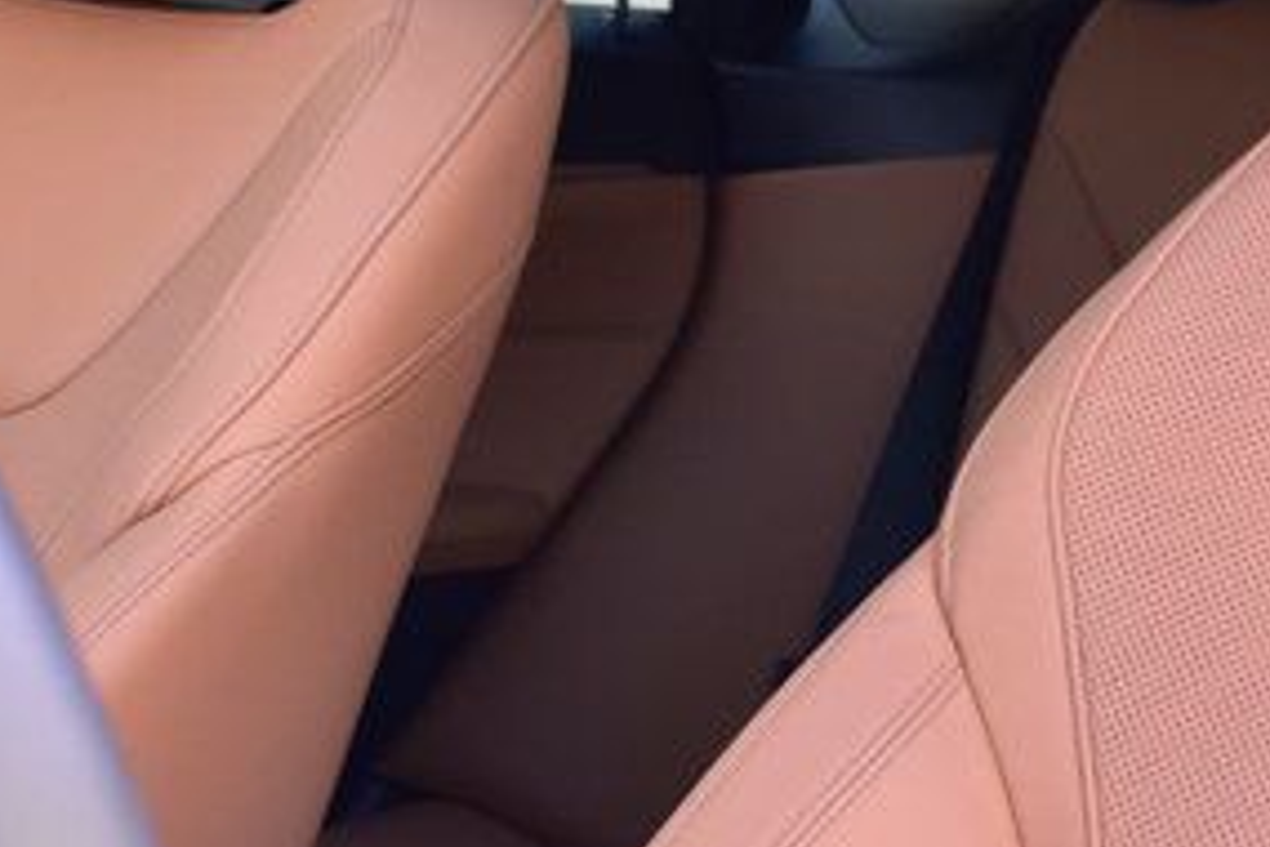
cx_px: 1101
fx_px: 3422
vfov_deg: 14.1
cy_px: 299
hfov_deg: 20.7
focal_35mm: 97
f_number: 6.3
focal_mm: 18
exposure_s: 1/20
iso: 400
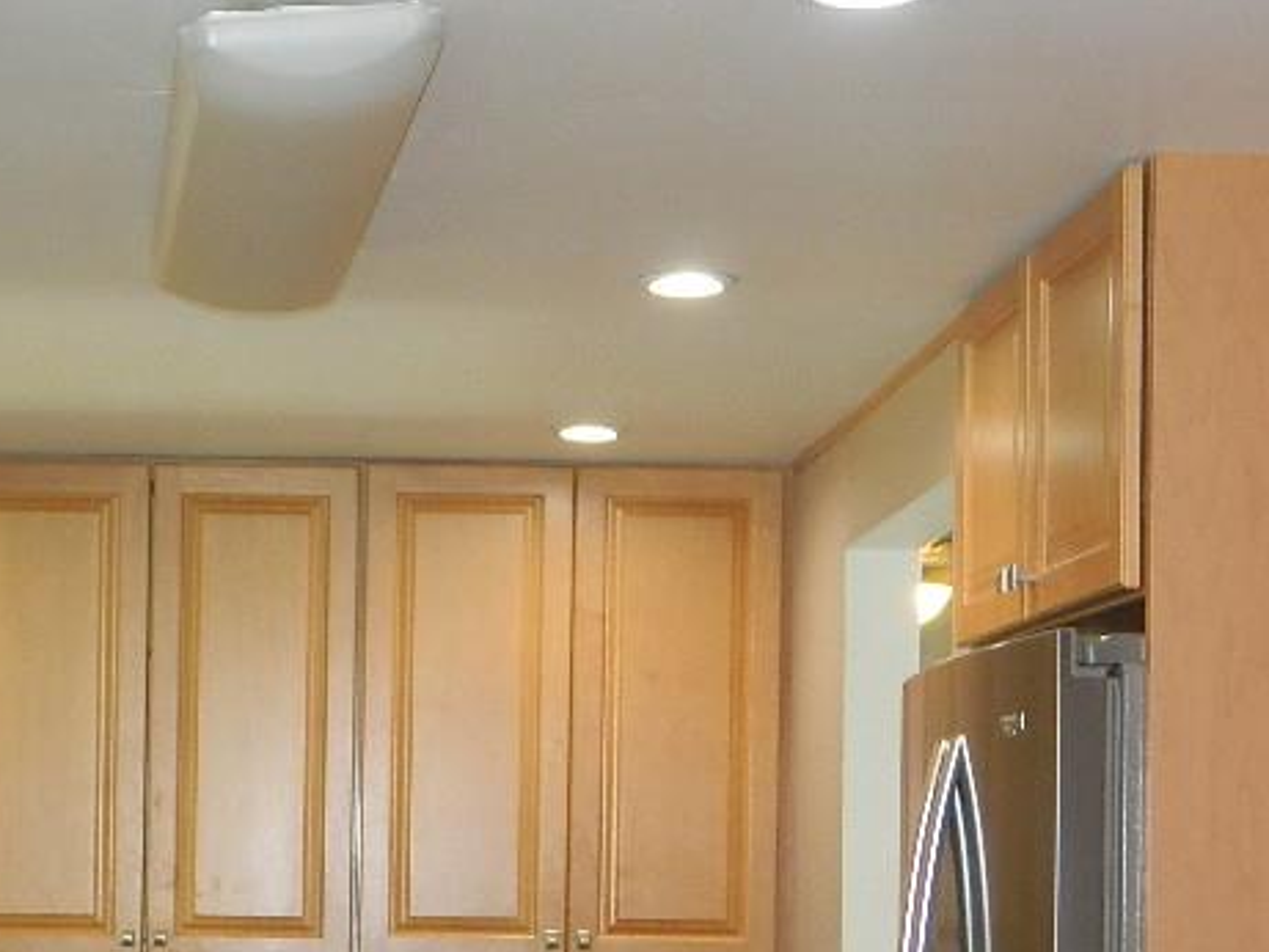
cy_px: 872
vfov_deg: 16.0
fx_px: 3337
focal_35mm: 91
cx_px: 264
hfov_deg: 21.3
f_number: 3.5
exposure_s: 1/30
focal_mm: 7.3
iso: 200
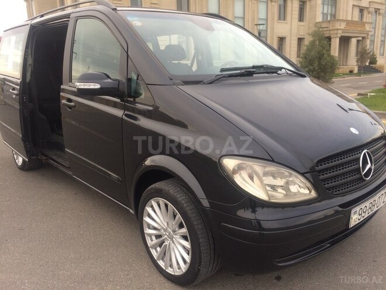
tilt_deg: -13.8
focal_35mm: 29
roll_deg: +3.3
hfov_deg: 61.7
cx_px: 193
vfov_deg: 48.2
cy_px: 145
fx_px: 323
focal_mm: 4.15
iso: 40
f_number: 2.2
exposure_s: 1/50
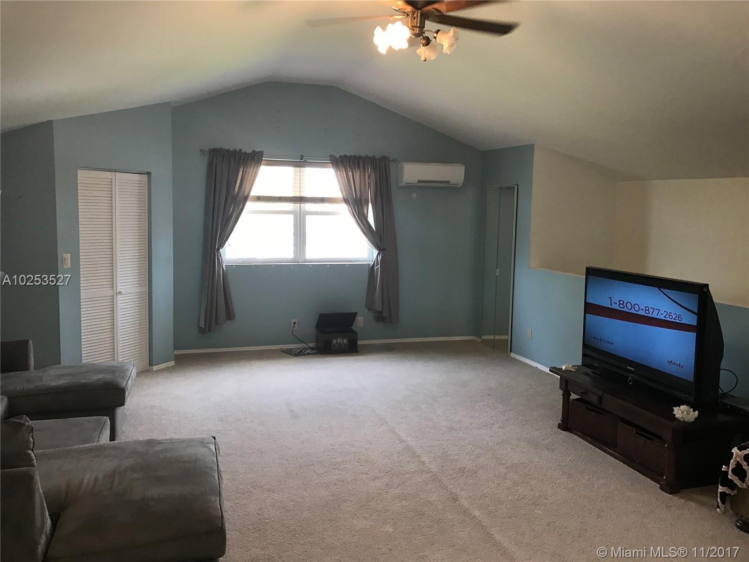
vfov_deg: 49.7
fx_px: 606
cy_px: 281
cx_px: 374
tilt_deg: -7.5
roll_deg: -1.5
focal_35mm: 28
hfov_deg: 63.4
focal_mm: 3.99
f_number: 1.8
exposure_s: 1/24
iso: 40
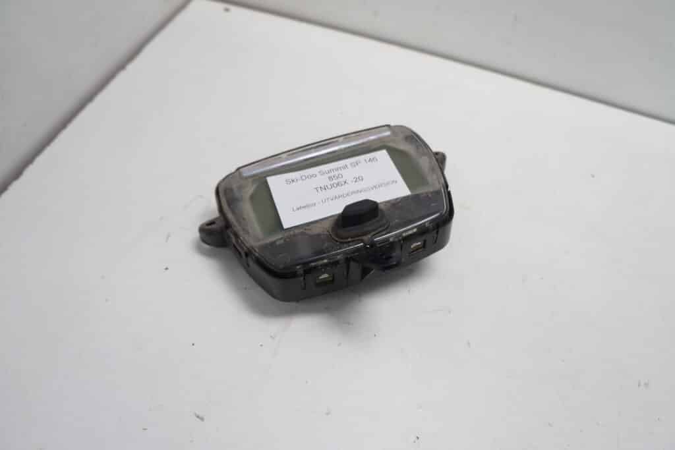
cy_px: 225
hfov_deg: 67.4
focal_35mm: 27
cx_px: 338
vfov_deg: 47.9
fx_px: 506
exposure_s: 1/60
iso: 160
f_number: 4.5
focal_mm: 18
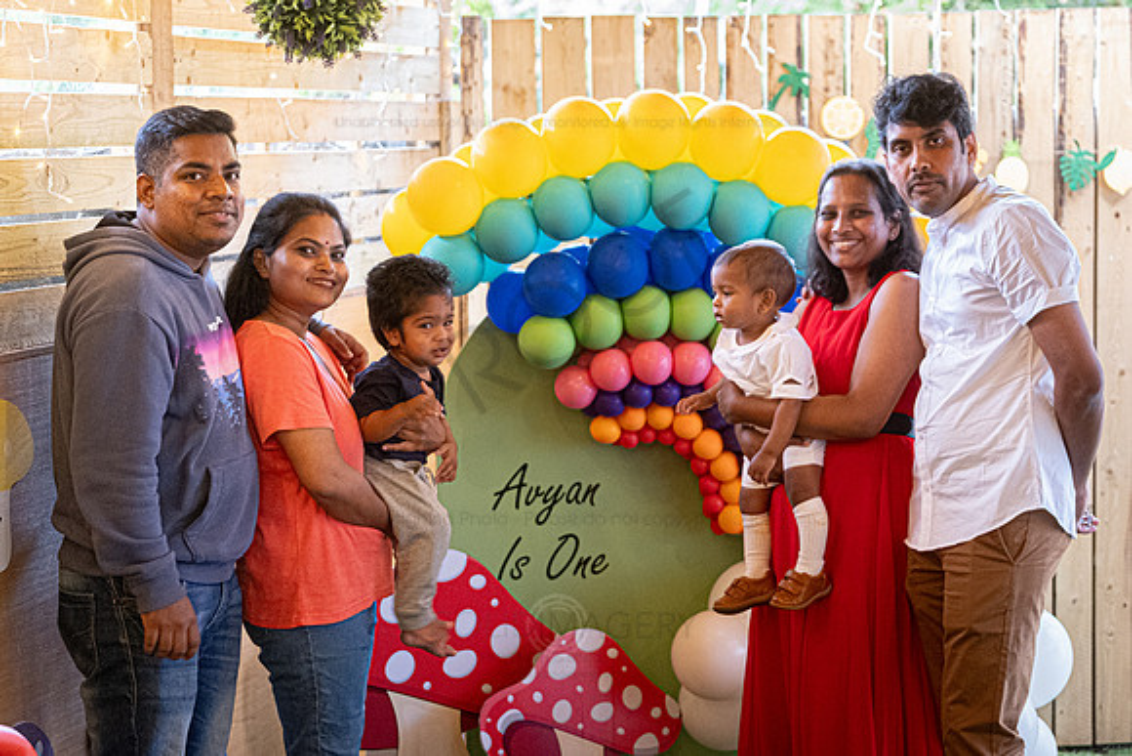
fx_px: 2549
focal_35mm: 81
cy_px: 366
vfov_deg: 16.9
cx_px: 594
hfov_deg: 25.0
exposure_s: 1/60
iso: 3200
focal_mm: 50
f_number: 2.8
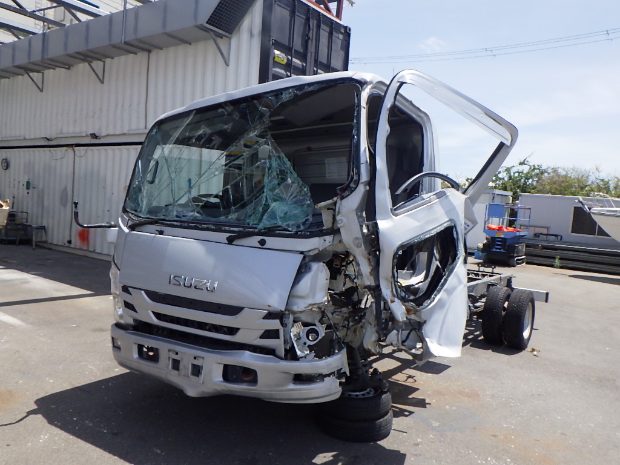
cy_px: 232
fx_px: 502
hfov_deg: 63.4
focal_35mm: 28
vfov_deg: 49.7
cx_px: 310
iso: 250
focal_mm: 5
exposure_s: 1/1250
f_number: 4.2
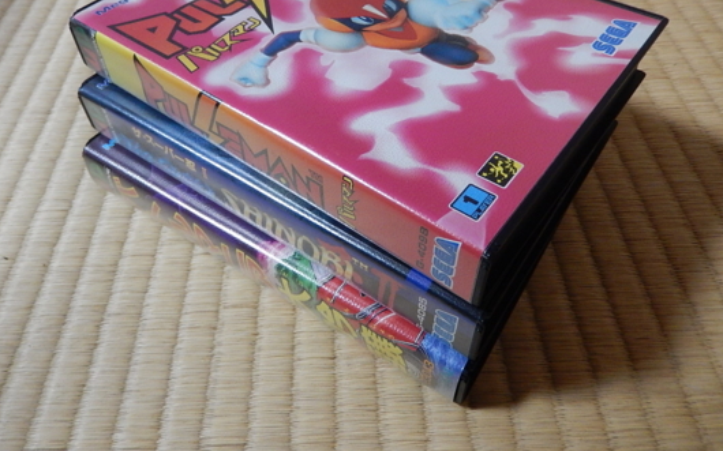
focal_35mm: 30
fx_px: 591
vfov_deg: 41.3
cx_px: 327
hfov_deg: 62.8
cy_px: 155
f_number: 3.4
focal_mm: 4.5
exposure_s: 1/13
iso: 400
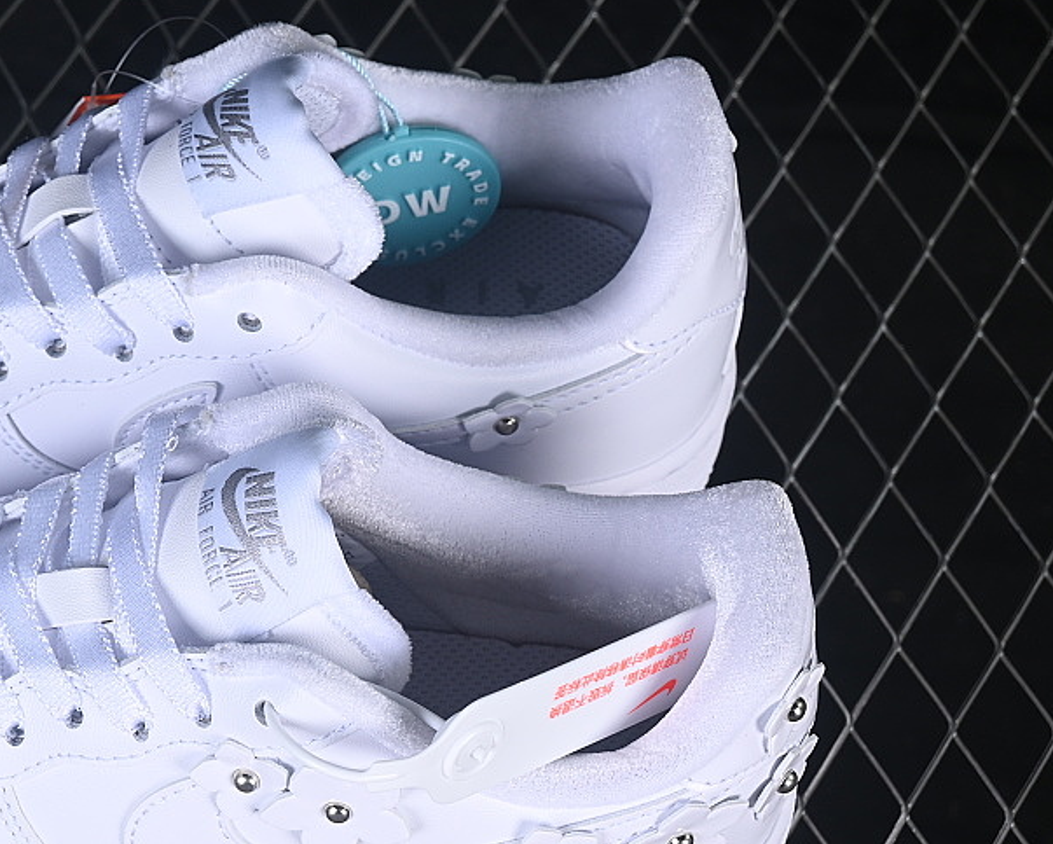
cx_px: 140
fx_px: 3929
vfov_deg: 12.2
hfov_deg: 15.1
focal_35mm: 126
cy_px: 564
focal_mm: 50
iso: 160
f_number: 8
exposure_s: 1/60
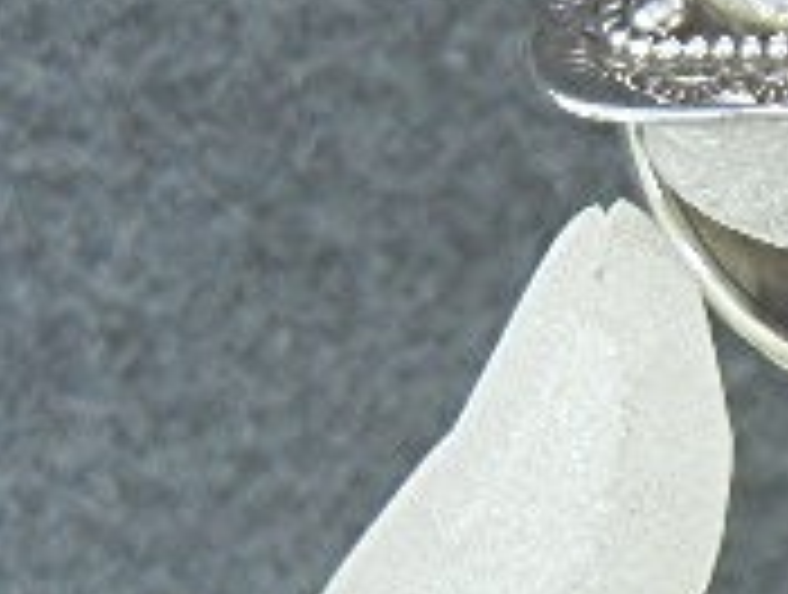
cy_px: 328
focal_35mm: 281
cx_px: 1436
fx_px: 6410
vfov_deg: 5.3
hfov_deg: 6.9
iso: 347
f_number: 4.3
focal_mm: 13.9
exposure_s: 1/30
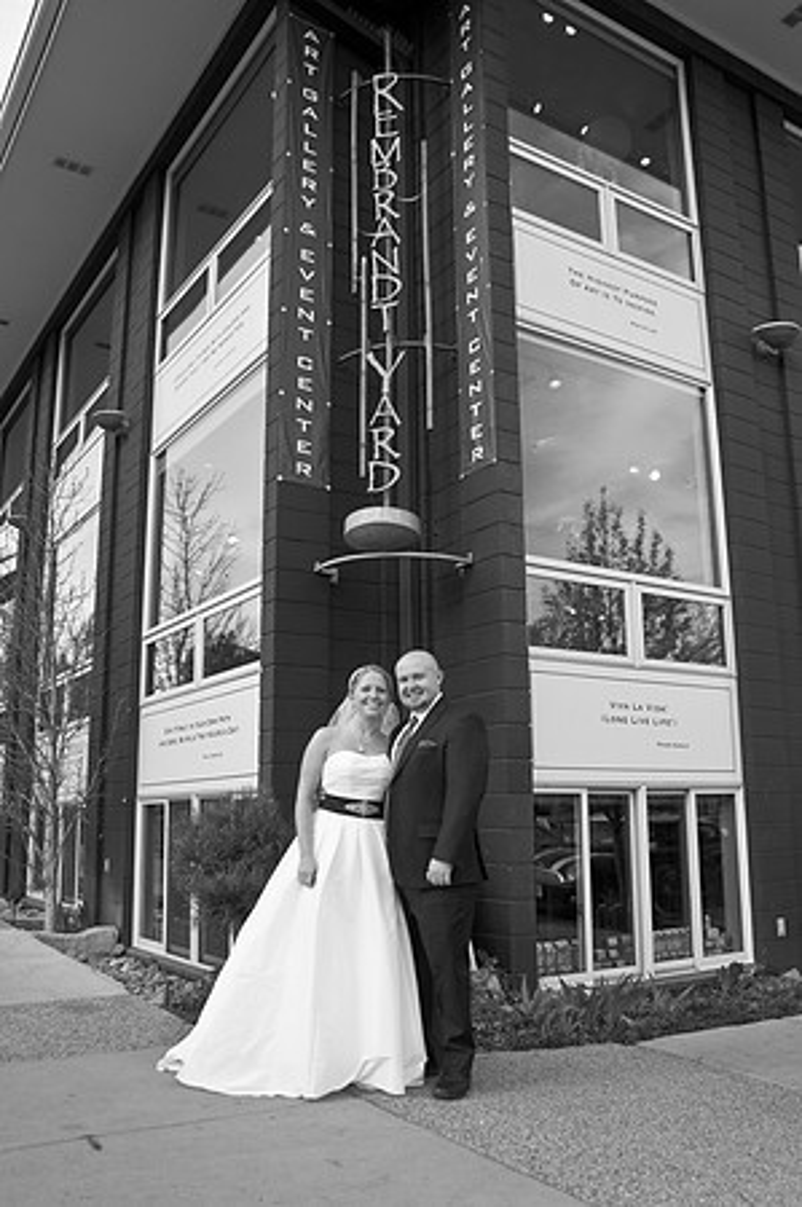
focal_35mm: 30
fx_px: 1005
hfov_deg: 43.5
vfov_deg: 62.0
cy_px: 604
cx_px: 401
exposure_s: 1/125
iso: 320
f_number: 8
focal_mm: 20
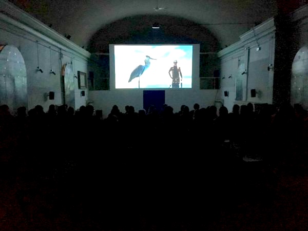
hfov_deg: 61.7
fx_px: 258
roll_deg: -0.1
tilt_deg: -5.4
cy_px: 116
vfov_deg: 48.2
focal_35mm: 29
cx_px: 154
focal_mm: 4.15
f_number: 2.2
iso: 1600
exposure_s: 1/17
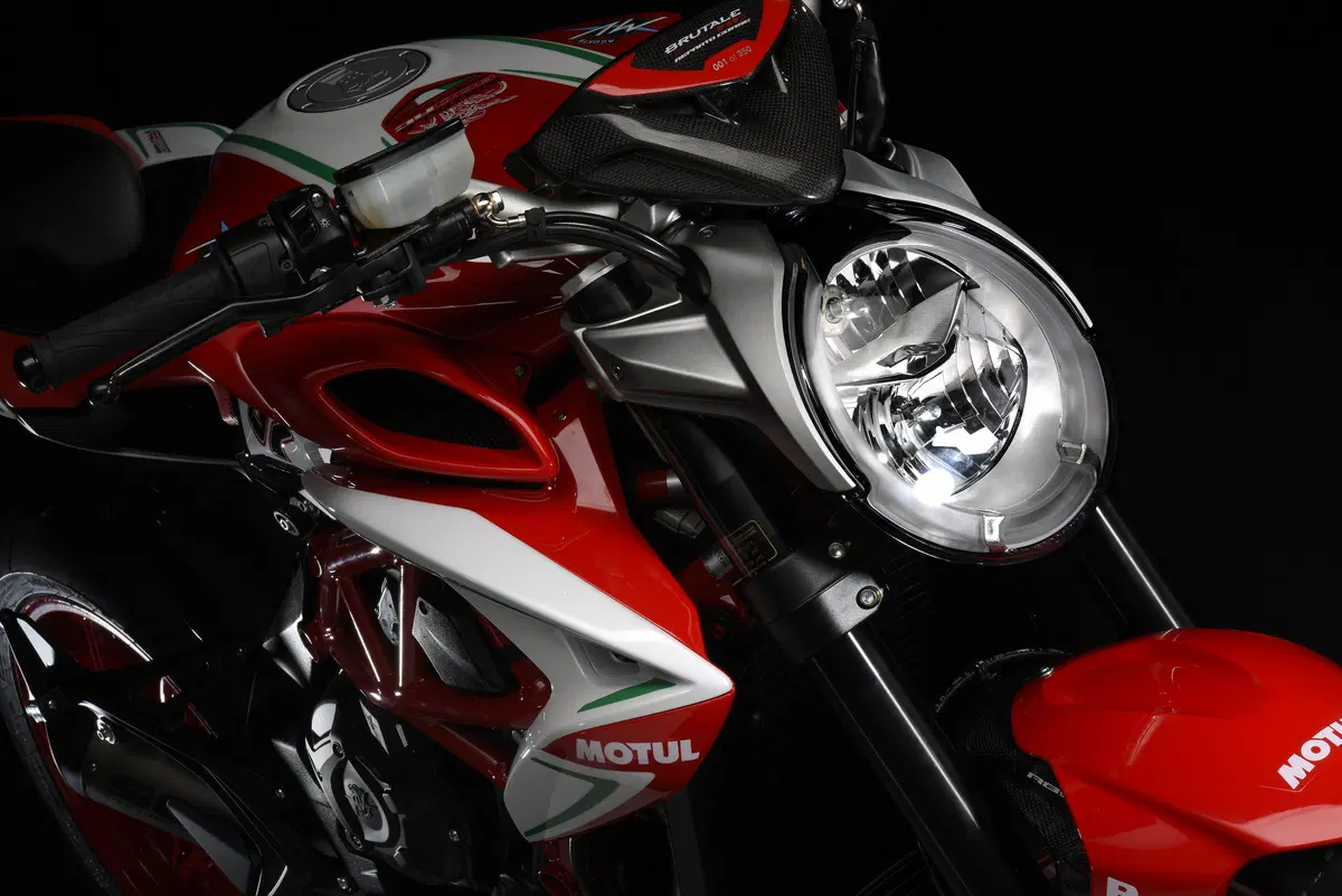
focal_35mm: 92
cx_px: 671
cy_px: 448
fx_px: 3431
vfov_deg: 14.9
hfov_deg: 22.1
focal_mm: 92
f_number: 22
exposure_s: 1/40
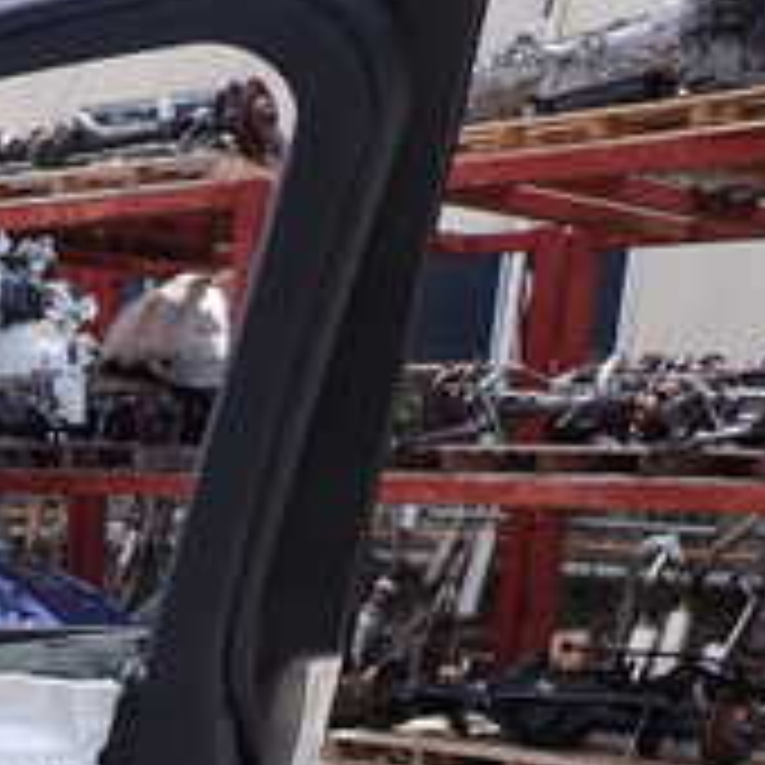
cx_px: -418
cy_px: 868
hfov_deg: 19.1
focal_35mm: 78
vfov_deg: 21.0
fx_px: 1950
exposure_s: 1/800
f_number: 2.8
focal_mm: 4.5
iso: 100
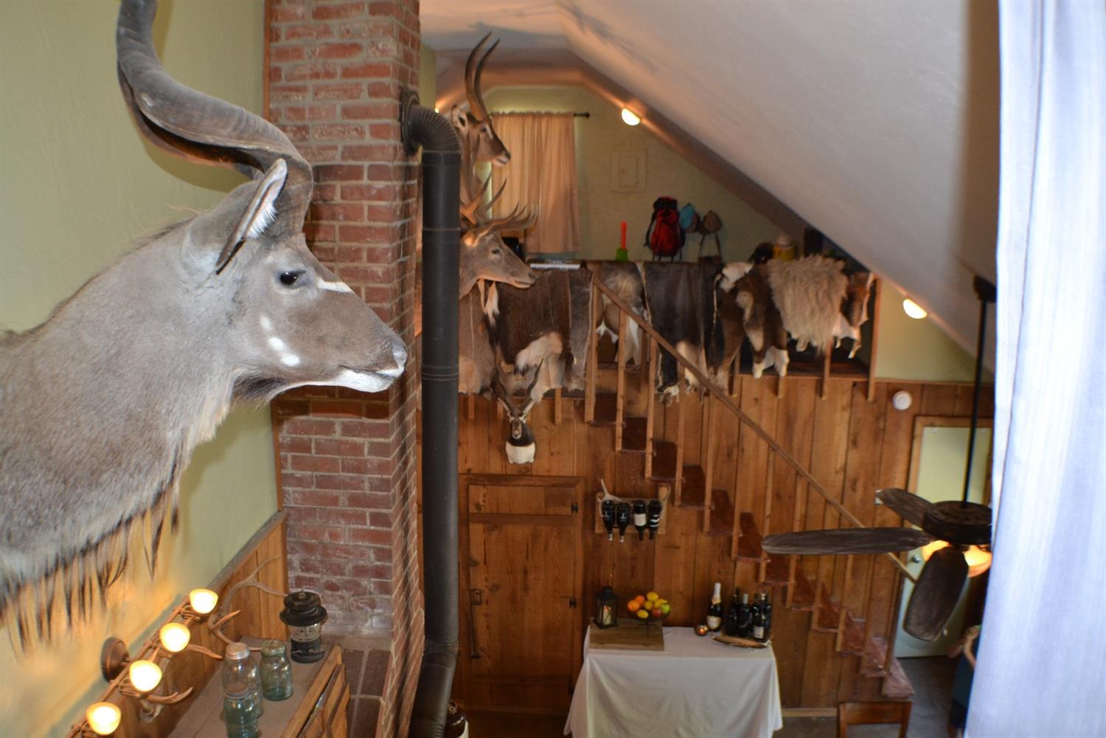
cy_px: 369
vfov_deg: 30.8
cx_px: 553
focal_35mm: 44
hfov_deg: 45.0
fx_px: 1336
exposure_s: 1/60
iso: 800
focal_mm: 29
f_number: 4.5
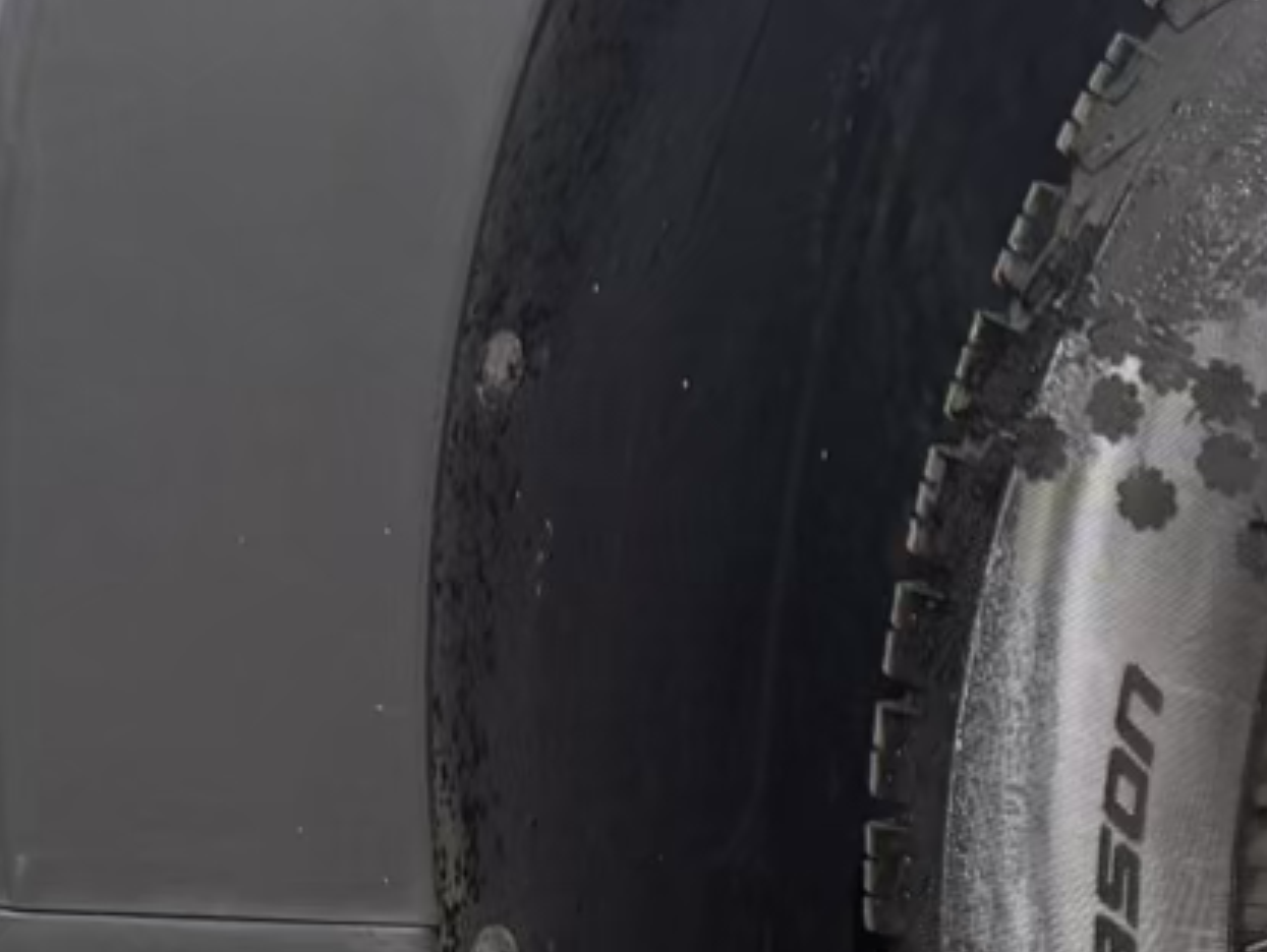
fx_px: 3627
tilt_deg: -10.3
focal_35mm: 99
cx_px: 2557
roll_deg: -0.3
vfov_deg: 14.7
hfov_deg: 15.6
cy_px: 981
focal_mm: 6.76
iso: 160
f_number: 1.78
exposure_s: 1/50
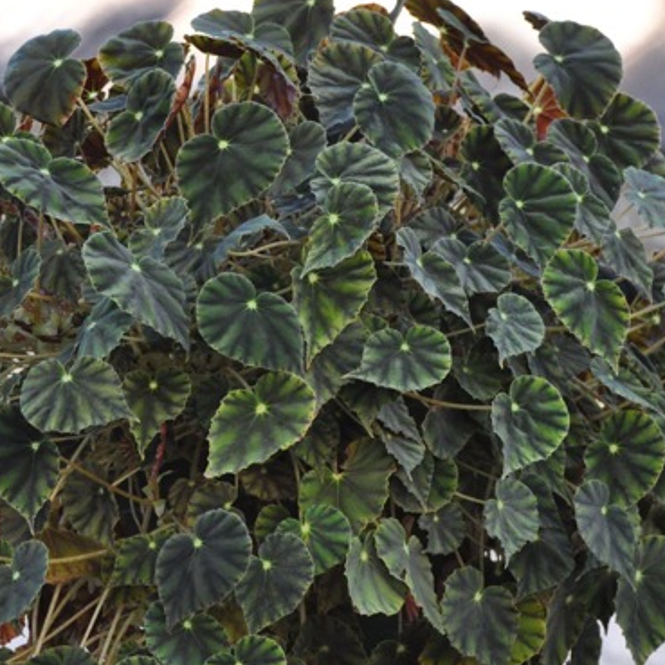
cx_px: 299
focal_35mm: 309
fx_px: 6716
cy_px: 365
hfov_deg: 5.7
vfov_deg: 5.7
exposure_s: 1/40
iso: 1600
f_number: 5.6
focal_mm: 140
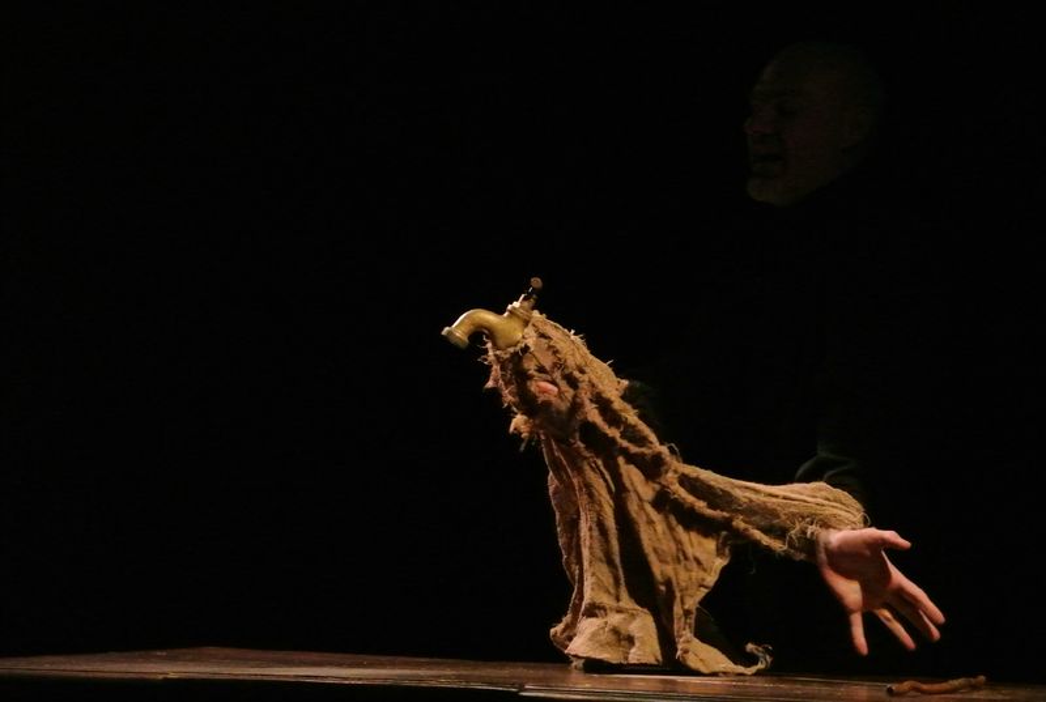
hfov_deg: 13.3
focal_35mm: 154
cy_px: 351
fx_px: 4484
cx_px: 523
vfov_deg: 9.0
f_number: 4.2
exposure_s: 1/50
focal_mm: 57.2
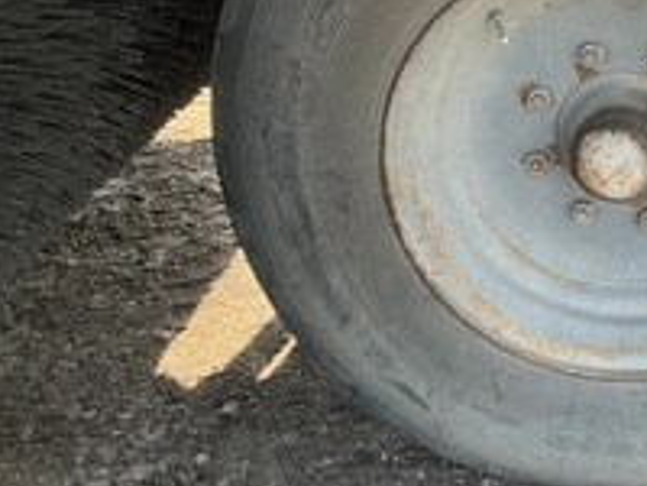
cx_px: 611
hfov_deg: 31.3
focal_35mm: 58
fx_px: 1084
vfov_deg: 25.1
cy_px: 168
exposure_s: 1/122
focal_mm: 3
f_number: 1.8
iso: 20
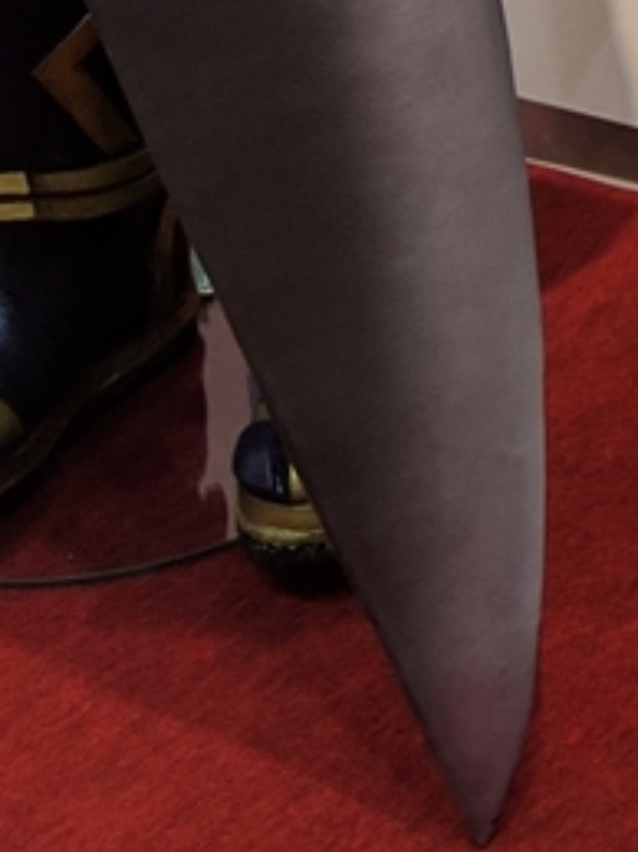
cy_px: -1023
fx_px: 3074
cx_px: 1348
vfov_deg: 13.0
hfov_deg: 10.7
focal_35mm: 125
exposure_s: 1/49.9
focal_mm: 4.44
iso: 64
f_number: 1.8
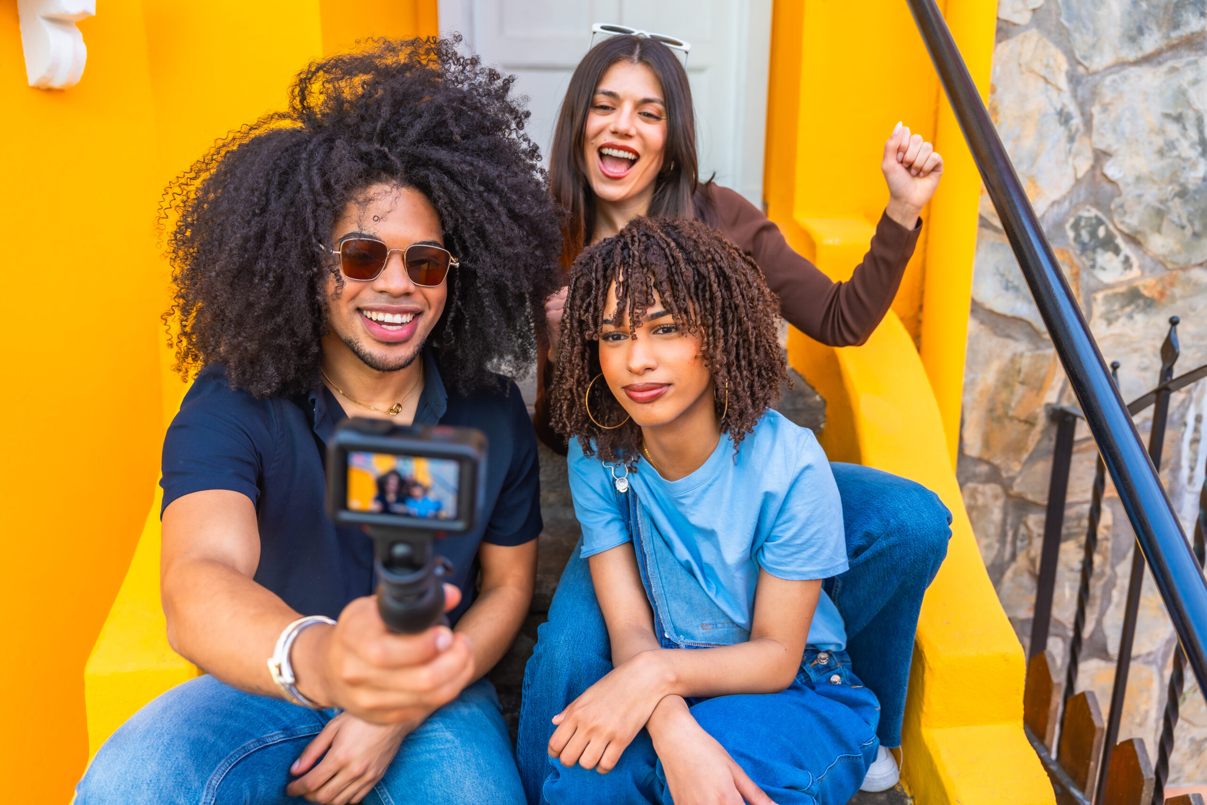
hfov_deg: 68.8
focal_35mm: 26
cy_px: 402
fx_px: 882
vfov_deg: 49.1
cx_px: 604
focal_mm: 26.3
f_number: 2.8
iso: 100
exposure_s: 1/200
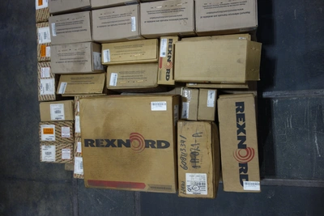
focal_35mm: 28
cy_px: 108
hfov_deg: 65.5
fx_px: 252
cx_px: 162
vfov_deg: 46.4
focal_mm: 10.4
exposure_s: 1/50
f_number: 1.8
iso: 125
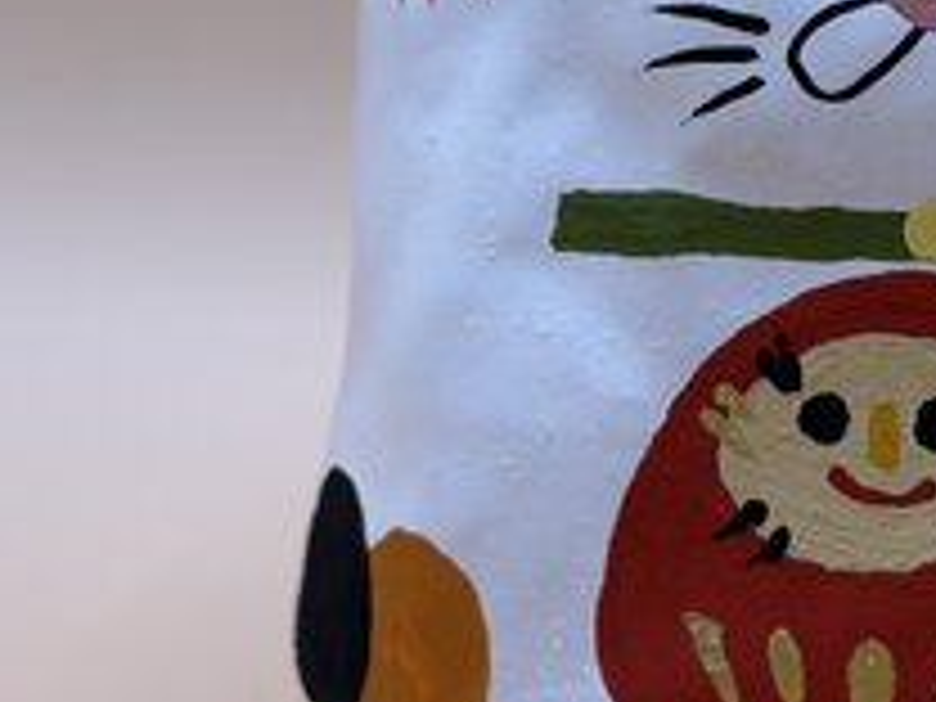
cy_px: 126
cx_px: 819
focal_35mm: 148
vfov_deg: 10.0
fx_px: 4002
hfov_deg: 13.2
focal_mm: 6.86
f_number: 1.78
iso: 80
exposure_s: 1/343
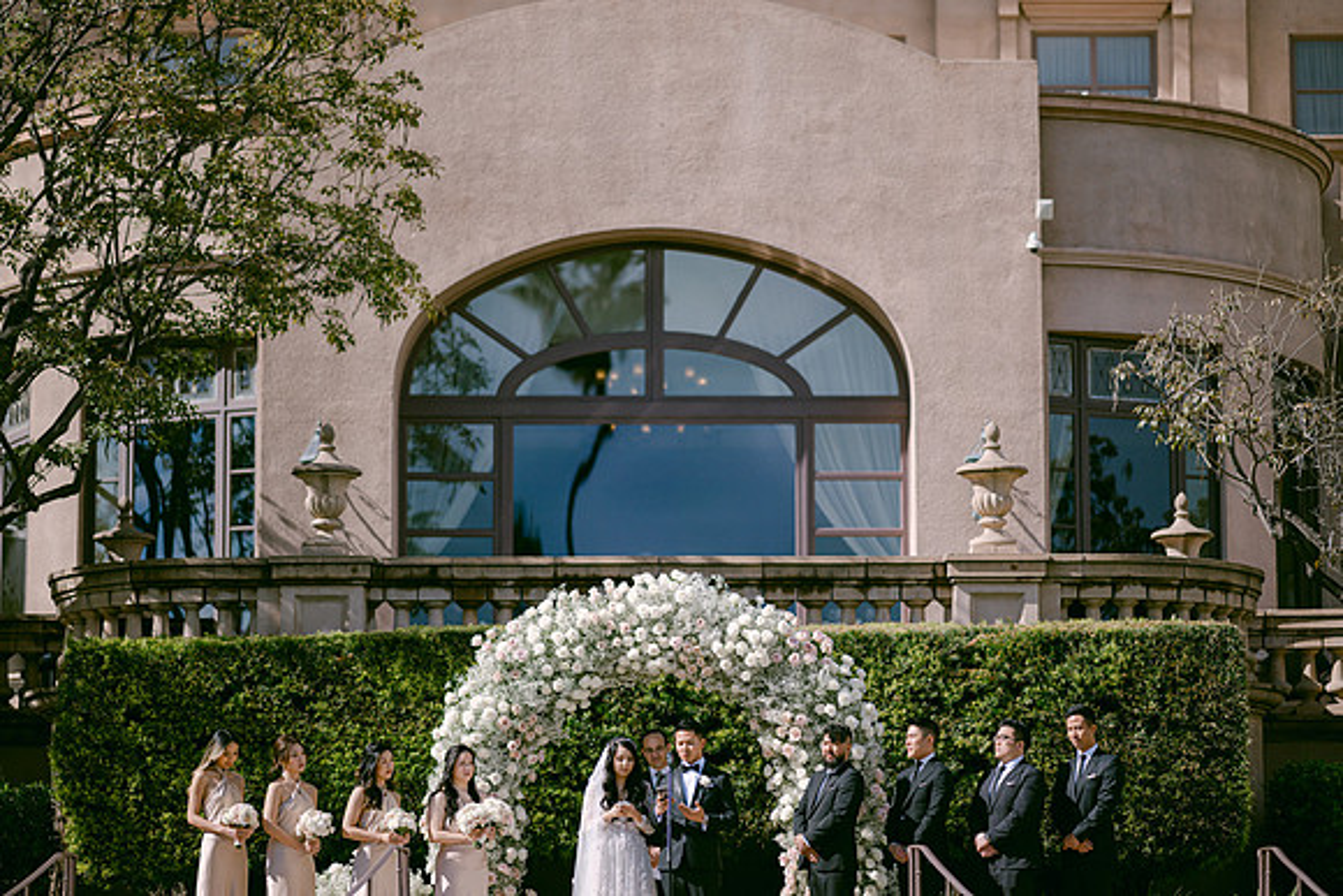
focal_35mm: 106
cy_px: 448
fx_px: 3962
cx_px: 672
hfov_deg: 19.2
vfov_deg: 12.9
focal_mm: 105
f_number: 1.4
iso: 200
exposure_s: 1/20000
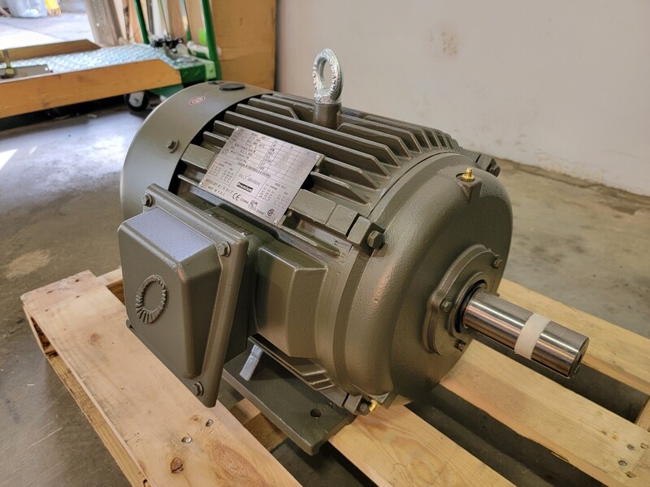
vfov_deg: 56.8
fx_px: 451
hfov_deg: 71.6
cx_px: 325
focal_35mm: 24
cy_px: 244
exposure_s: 1/60
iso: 250
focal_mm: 6.7
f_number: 1.8
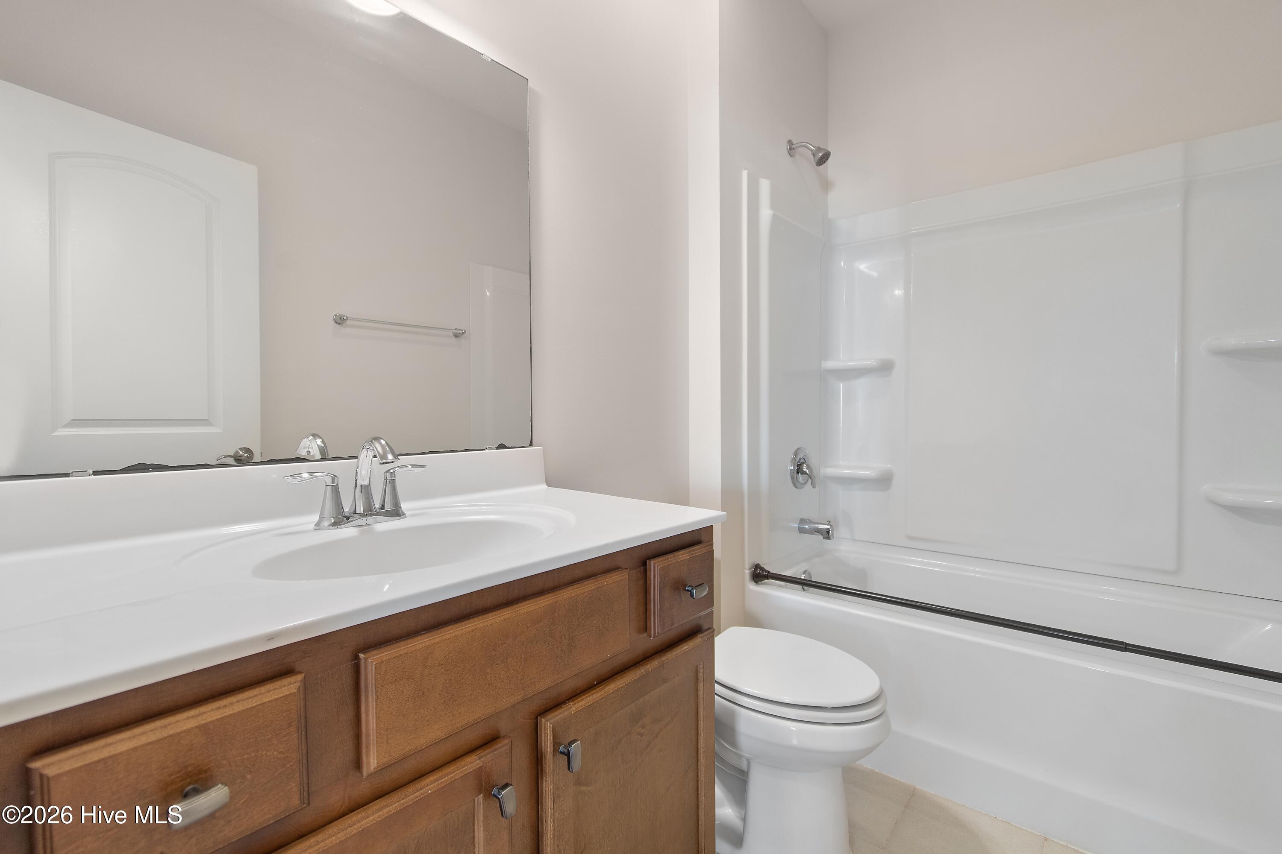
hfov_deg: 100.4
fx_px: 534
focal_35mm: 15
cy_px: 427
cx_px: 641
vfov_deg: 77.3
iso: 100
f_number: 4.5
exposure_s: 1/6
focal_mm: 10
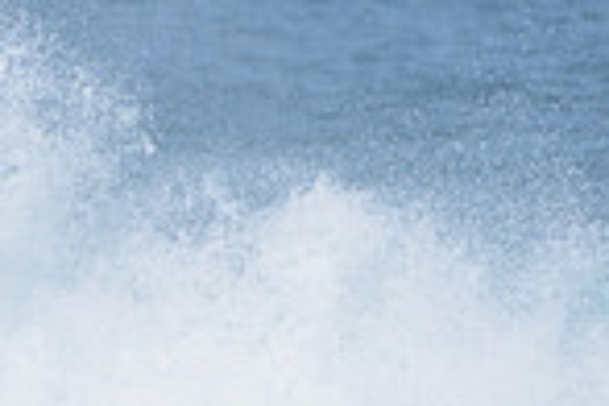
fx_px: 33323
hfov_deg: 1.0
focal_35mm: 1970
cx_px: -25
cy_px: 570
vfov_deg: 0.7
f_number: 6.3
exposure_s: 1/2500
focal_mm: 500
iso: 250
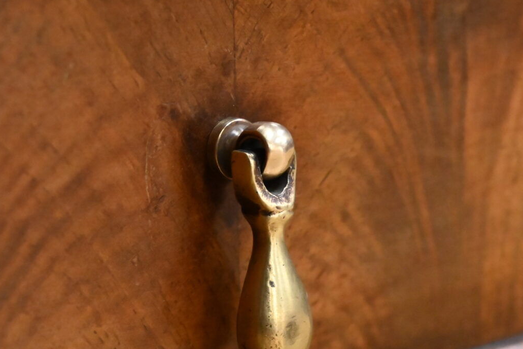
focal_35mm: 126
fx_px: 1831
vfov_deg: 10.8
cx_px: 294
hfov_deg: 16.3
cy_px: 306
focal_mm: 50
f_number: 7.1
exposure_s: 1/200
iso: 5000
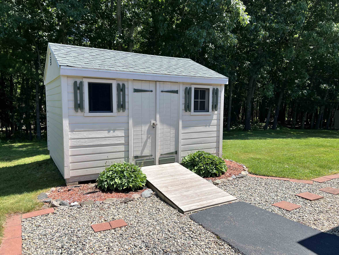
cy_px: 128
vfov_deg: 53.1
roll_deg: -1.2
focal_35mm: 26
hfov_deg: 67.3
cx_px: 170
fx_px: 255
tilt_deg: -5.7
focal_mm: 5.7
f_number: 1.5
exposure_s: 1/2571
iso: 50
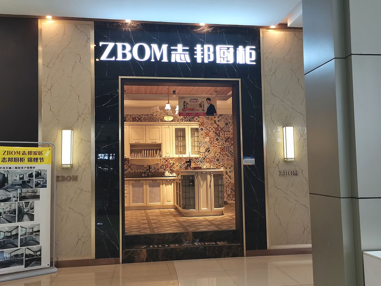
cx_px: 190
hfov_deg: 54.0
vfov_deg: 41.8
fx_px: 374
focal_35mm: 34
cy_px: 143
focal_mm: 5.58
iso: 125
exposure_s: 1/100
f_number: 1.8
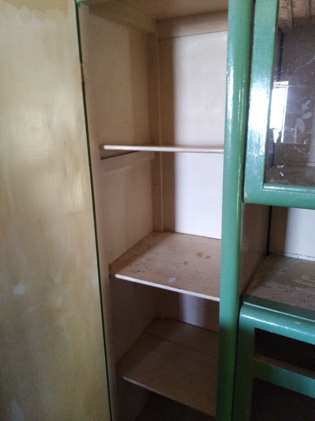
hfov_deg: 53.0
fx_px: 316
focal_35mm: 26
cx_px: 158
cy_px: 210
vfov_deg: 67.4
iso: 1262
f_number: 2.2
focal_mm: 3.83
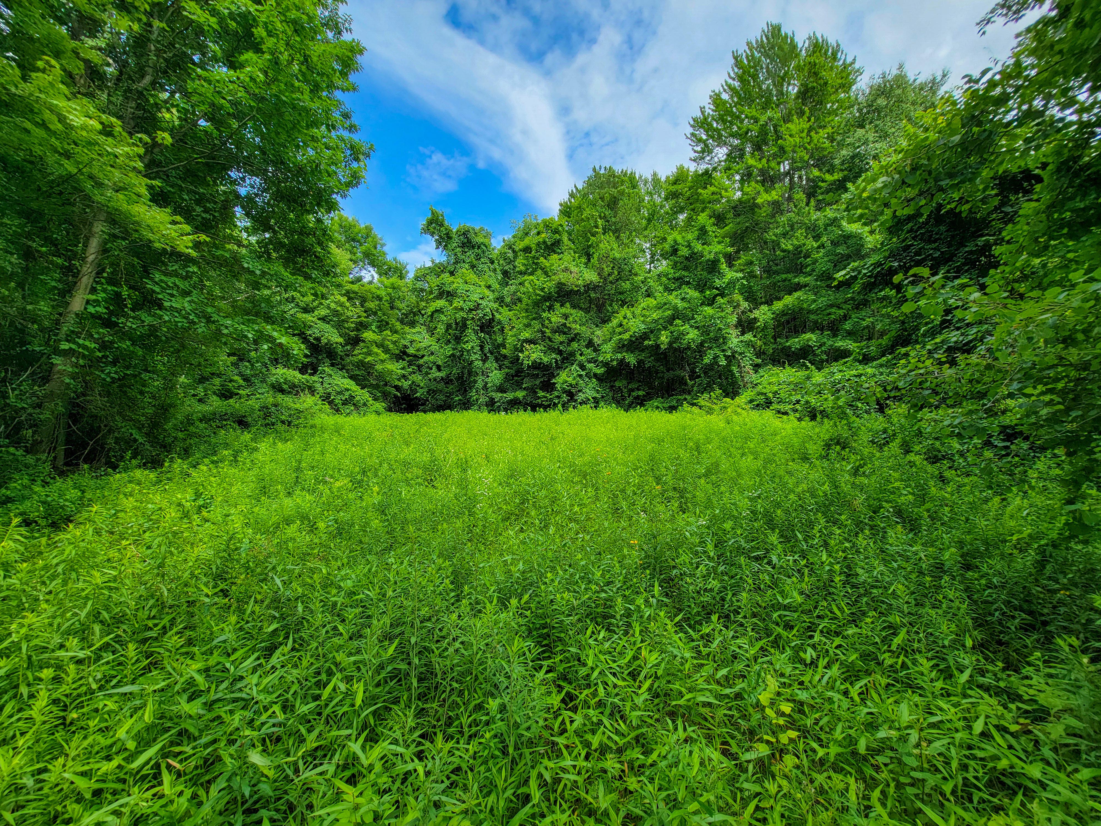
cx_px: 550
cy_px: 413
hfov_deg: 106.2
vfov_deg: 89.9
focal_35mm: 13
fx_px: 413
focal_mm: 2.2
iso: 50
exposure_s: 1/850
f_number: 2.2
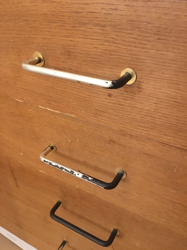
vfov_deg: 61.7
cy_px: 125
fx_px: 209
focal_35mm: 29
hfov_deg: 48.2
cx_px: 94
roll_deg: +0.5
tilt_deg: -33.7
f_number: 2.2
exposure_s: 1/17
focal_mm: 4.15
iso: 500
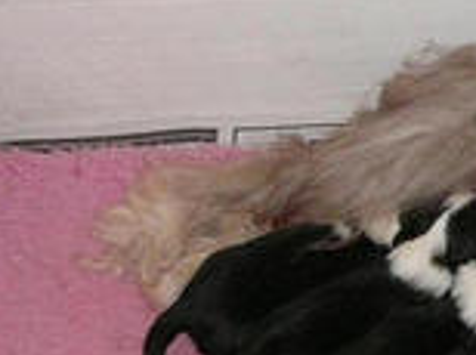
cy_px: 211
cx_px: 623
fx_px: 1469
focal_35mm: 107
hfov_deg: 17.3
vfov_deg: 13.8
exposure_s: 1/30
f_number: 2.8
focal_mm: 5.2
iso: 400
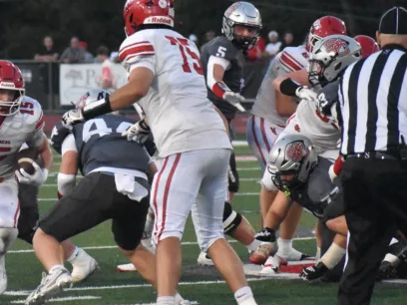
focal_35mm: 398
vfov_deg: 3.7
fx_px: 4680
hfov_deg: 5.0
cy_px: 158
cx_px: 70
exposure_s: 1/1600
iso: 12800
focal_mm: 150
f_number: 5.6
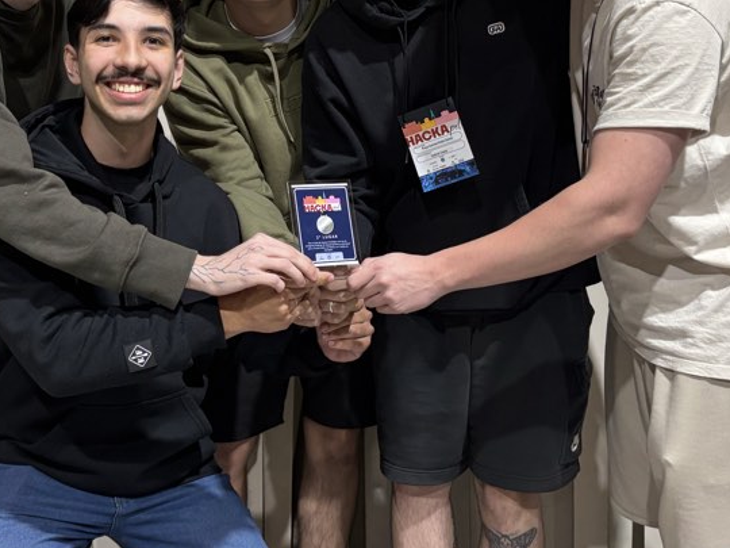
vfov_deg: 27.1
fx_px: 1118
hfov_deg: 36.1
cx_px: 319
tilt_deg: -2.9
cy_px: 124
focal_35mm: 53
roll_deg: +0.6
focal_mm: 5.96
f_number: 1.6
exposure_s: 1/60
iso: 250
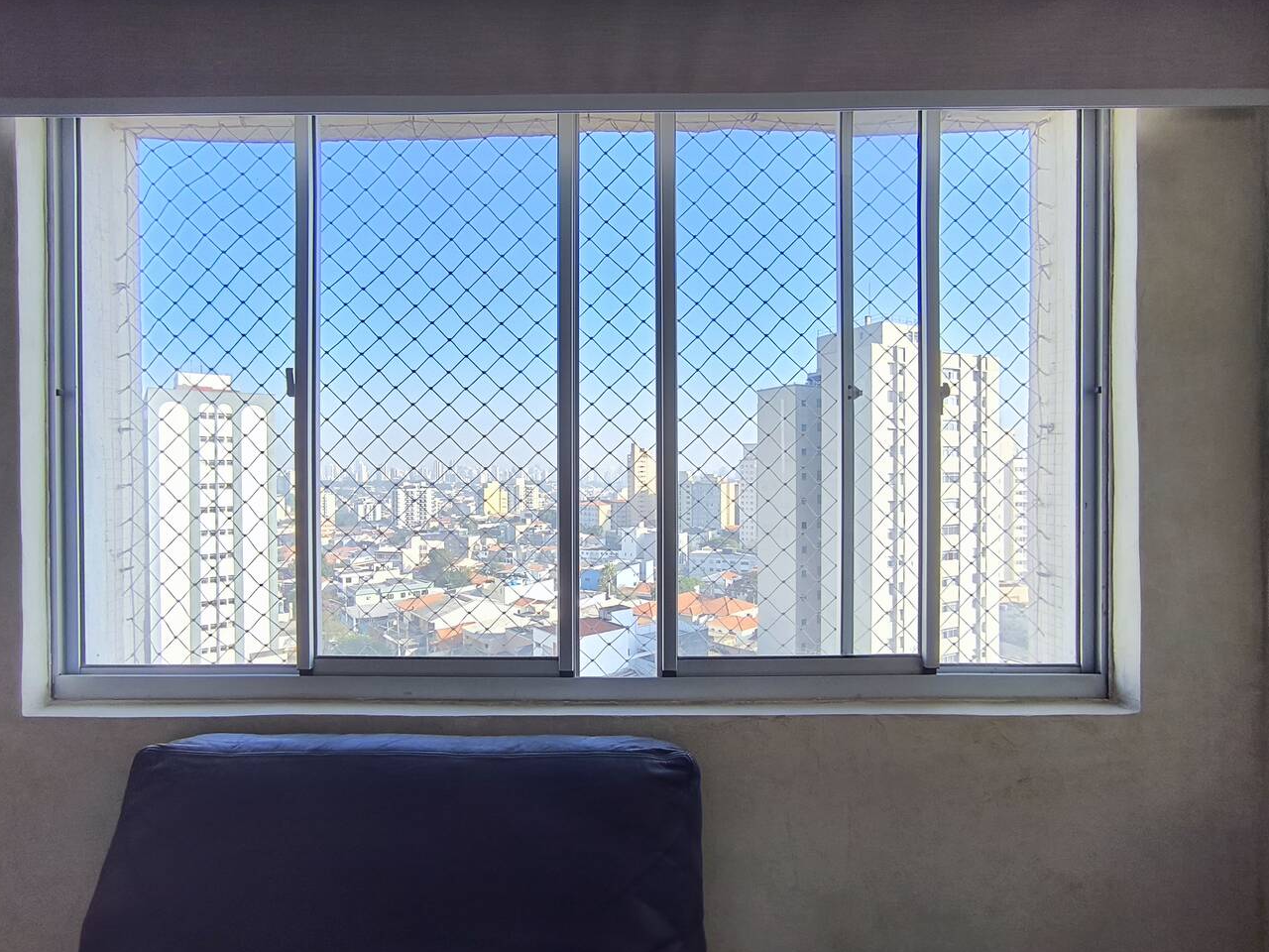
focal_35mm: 18
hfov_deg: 87.7
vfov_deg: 71.6
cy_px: 467
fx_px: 660
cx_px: 610
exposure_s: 1/206
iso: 50
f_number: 2.2
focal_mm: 1.65
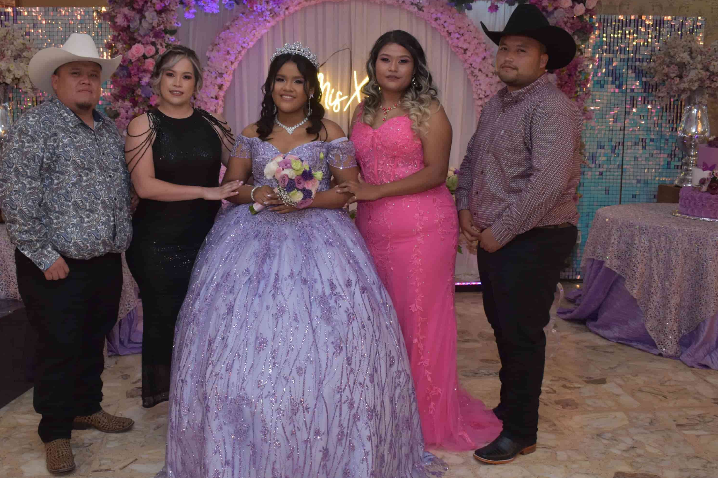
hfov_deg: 48.3
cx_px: 310
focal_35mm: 40
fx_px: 798
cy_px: 249
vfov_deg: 33.4
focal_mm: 22
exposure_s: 1/60
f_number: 4.5
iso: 800
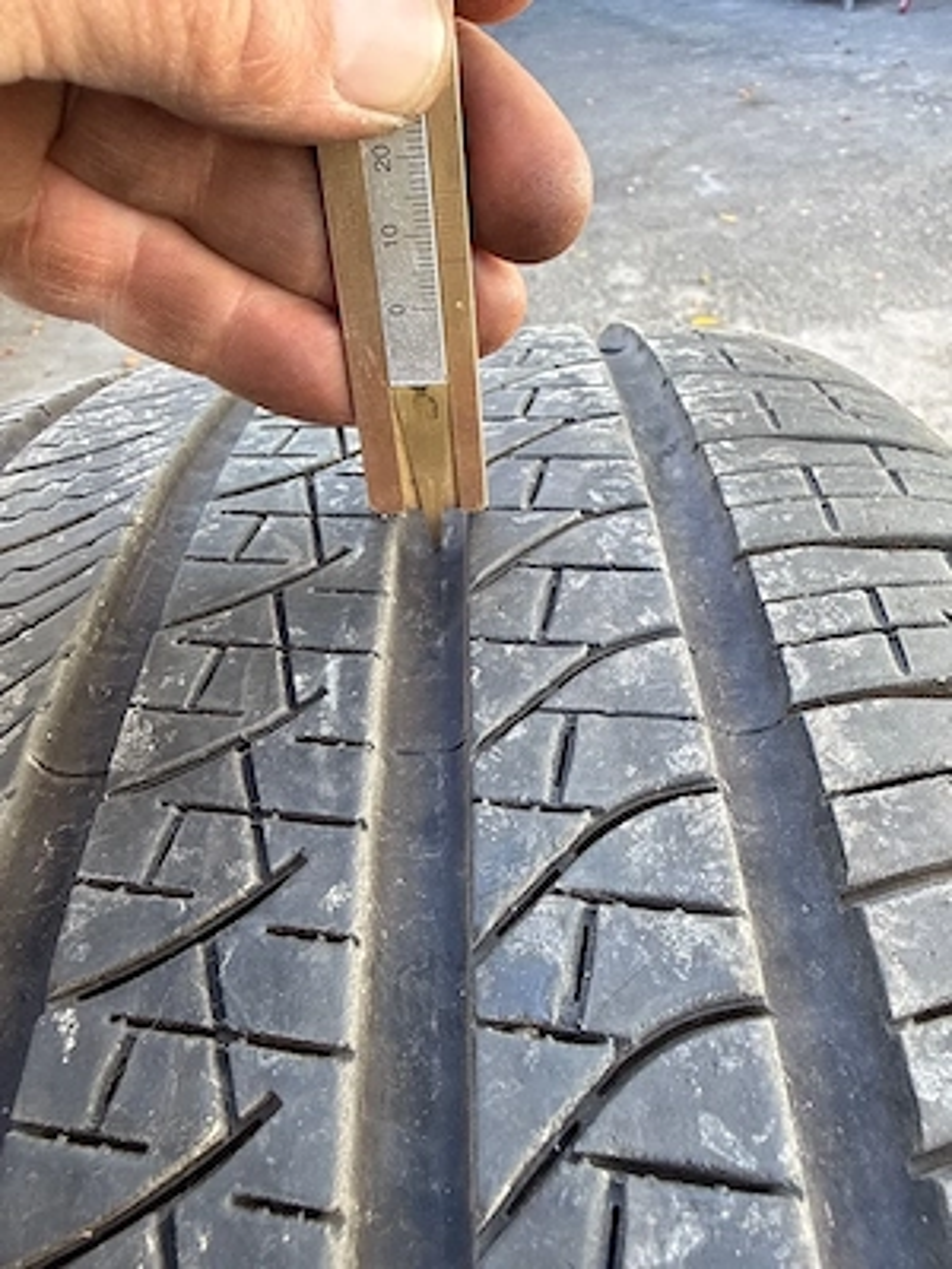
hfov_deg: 54.9
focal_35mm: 25
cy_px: 634
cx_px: 476
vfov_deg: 69.4
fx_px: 917
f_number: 2.2
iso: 80
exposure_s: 1/99
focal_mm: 2.22
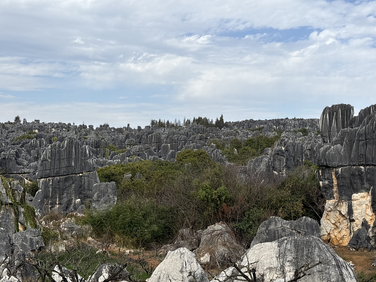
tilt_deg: +1.0
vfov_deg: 28.0
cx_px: 188
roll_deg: -0.4
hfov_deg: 36.8
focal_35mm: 52
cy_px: 141
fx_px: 565
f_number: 1.6
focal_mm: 5.96
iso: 32
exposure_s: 1/3448
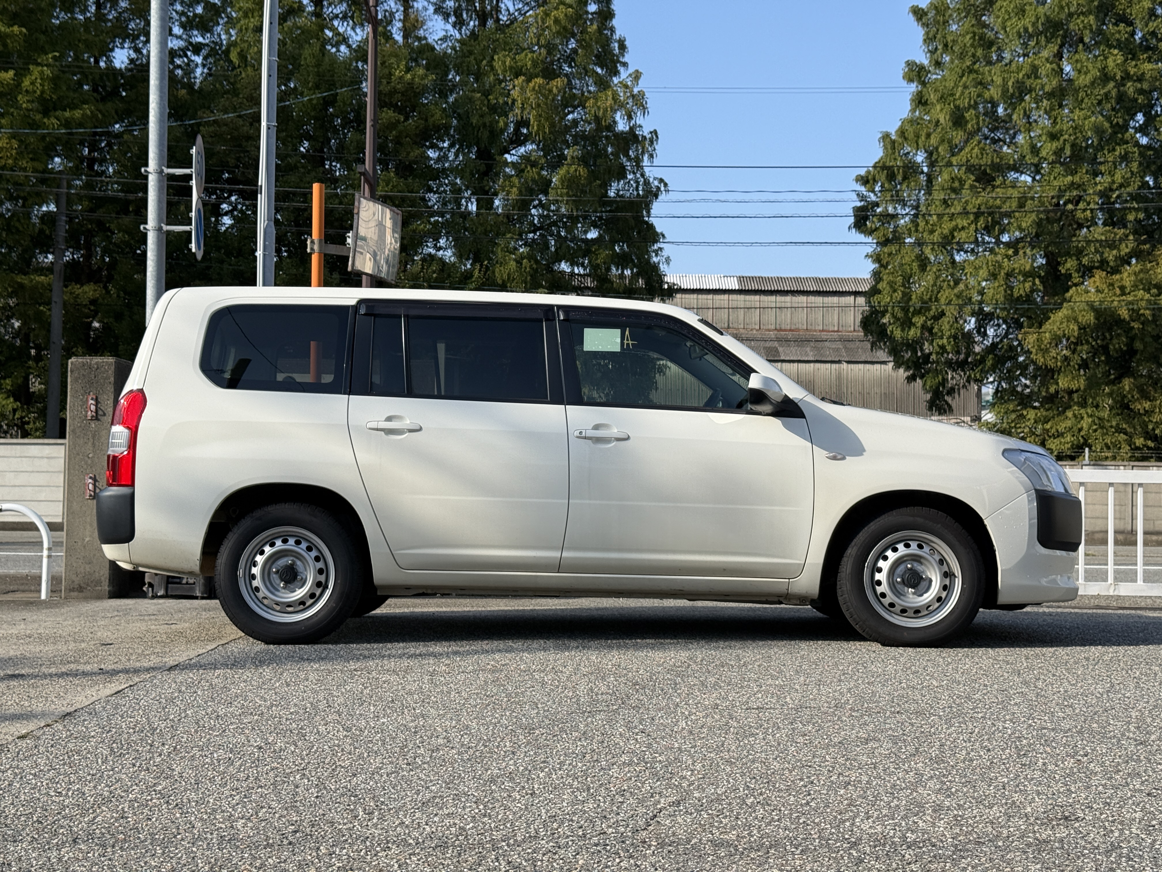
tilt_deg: +2.6
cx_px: 581
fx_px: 1611
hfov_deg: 39.7
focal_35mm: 48
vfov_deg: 30.3
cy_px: 436
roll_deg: -0.8
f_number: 1.78
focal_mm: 6.76
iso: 64
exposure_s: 1/3534
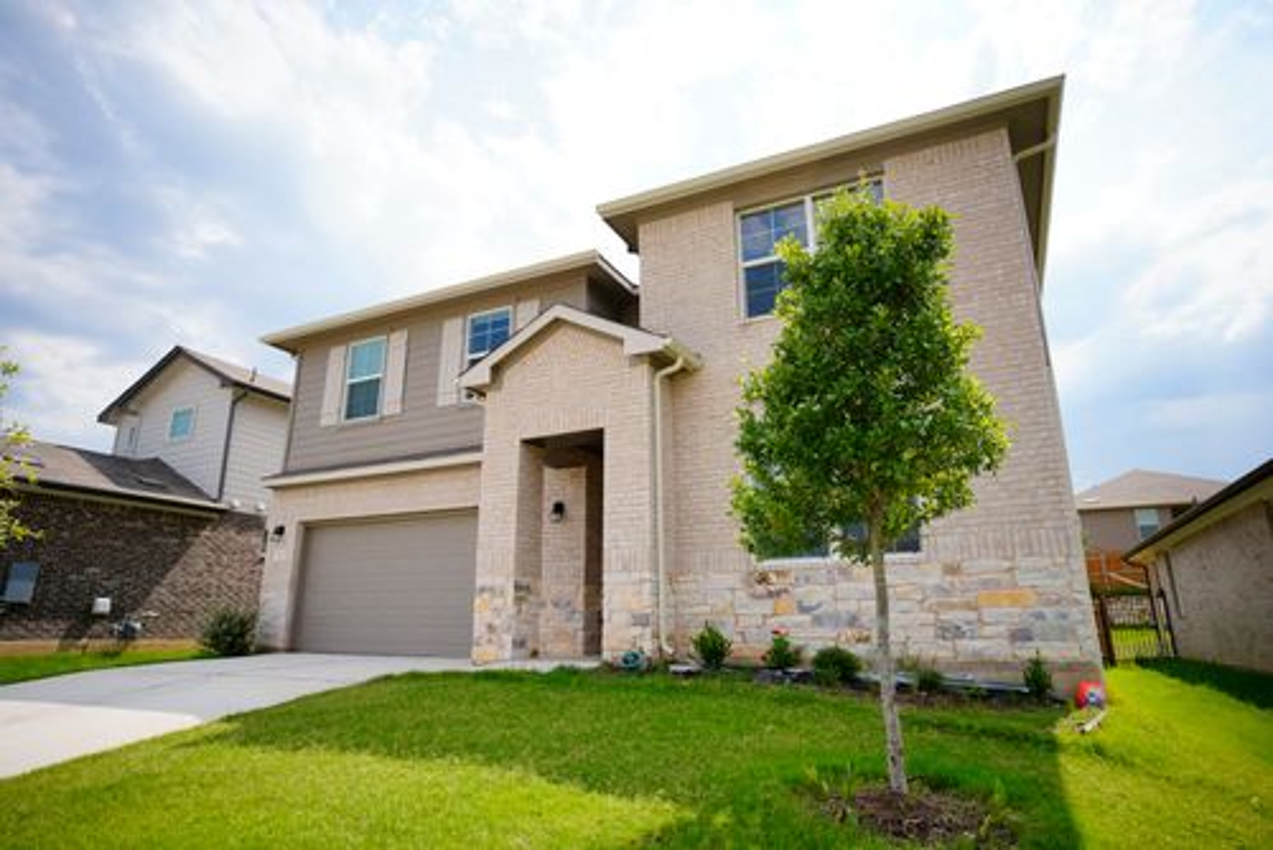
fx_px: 708
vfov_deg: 62.0
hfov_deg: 83.9
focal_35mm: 20
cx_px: 636
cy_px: 425
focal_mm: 20
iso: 100
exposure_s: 1/2000
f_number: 2.8
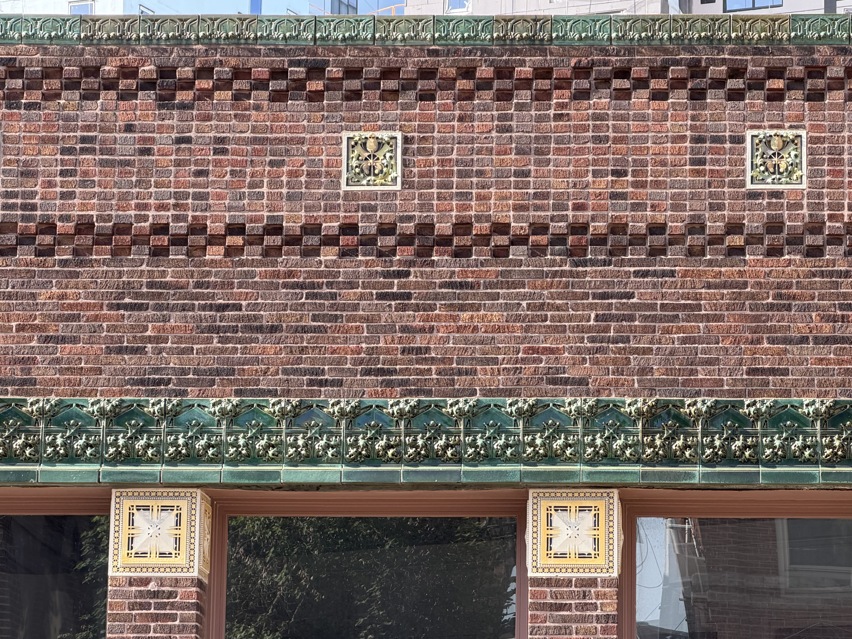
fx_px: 3224
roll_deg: -0.4
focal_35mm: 131
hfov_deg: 15.0
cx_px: 557
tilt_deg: +10.1
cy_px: 363
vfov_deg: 11.3
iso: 50
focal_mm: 16.89
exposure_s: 1/180
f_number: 2.8
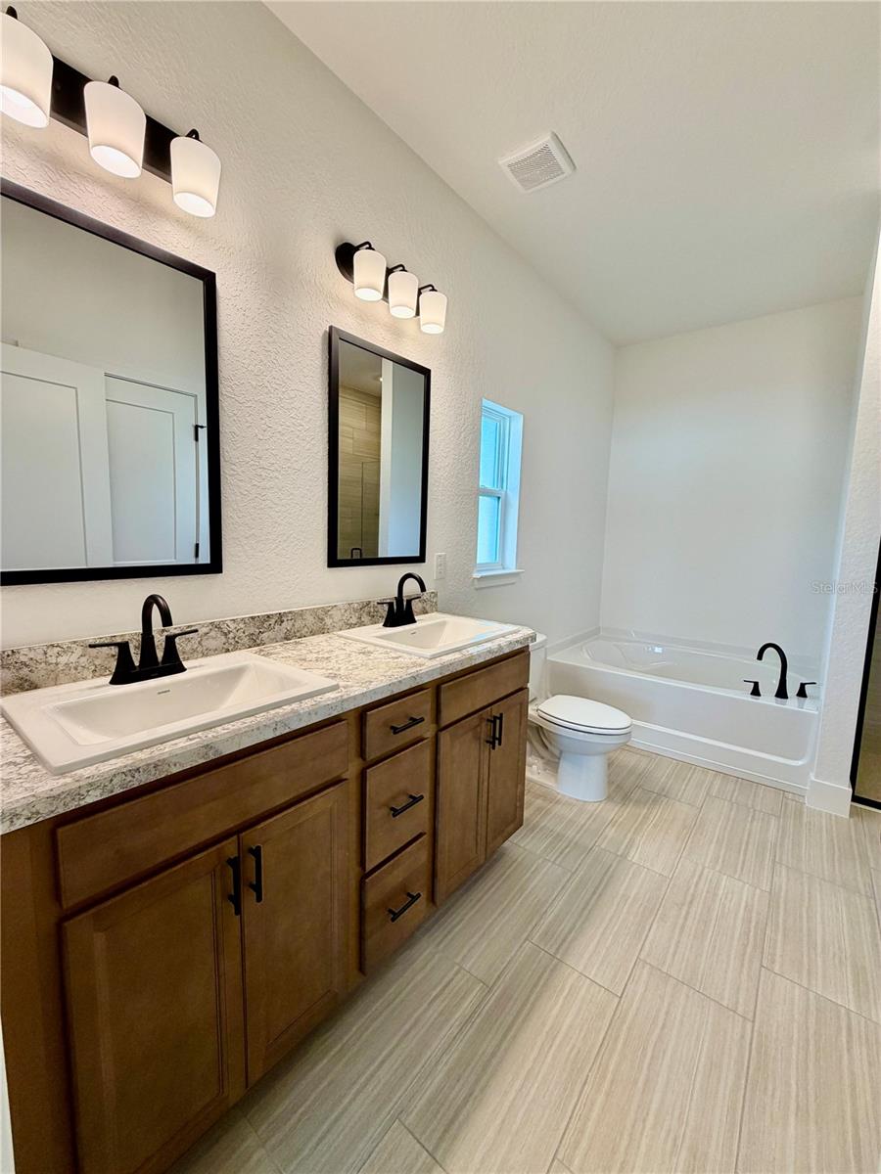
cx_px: 440
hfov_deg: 85.7
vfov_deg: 102.1
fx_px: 475
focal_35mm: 14
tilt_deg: -6.5
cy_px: 587
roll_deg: -1.5
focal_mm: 2.22
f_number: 2.2
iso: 125
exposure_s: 1/120
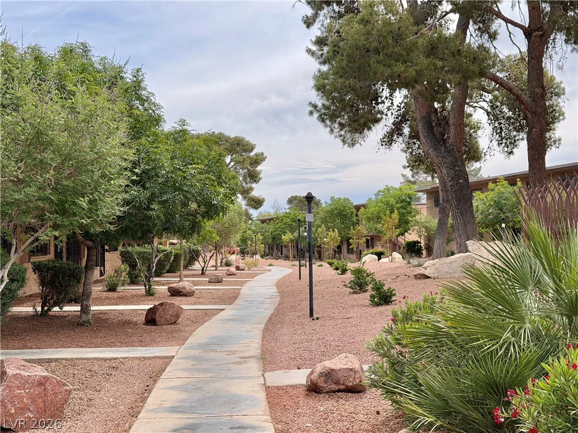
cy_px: 216
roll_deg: -0.9
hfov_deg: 39.7
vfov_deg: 30.3
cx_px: 289
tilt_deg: +0.8
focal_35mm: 48
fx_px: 801
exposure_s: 1/5587
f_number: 1.78
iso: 64
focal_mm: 6.76
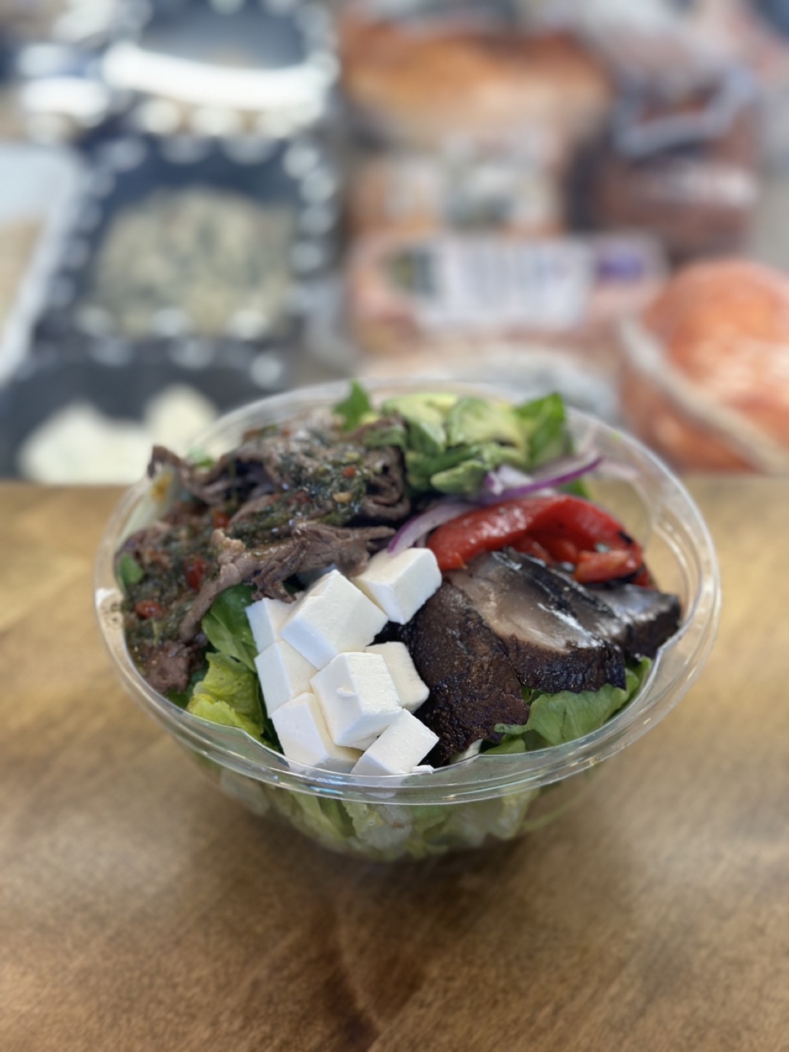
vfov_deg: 39.7
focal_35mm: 48
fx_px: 1459
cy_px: 526
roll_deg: +1.4
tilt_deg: -39.1
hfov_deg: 30.3
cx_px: 394
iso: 80
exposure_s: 1/120
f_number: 1.78
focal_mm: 6.86
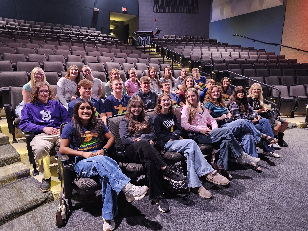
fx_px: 205
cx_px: 154
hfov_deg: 73.9
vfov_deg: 58.9
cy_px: 116
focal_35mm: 23
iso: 640
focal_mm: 6.3
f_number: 1.7
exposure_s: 1/24
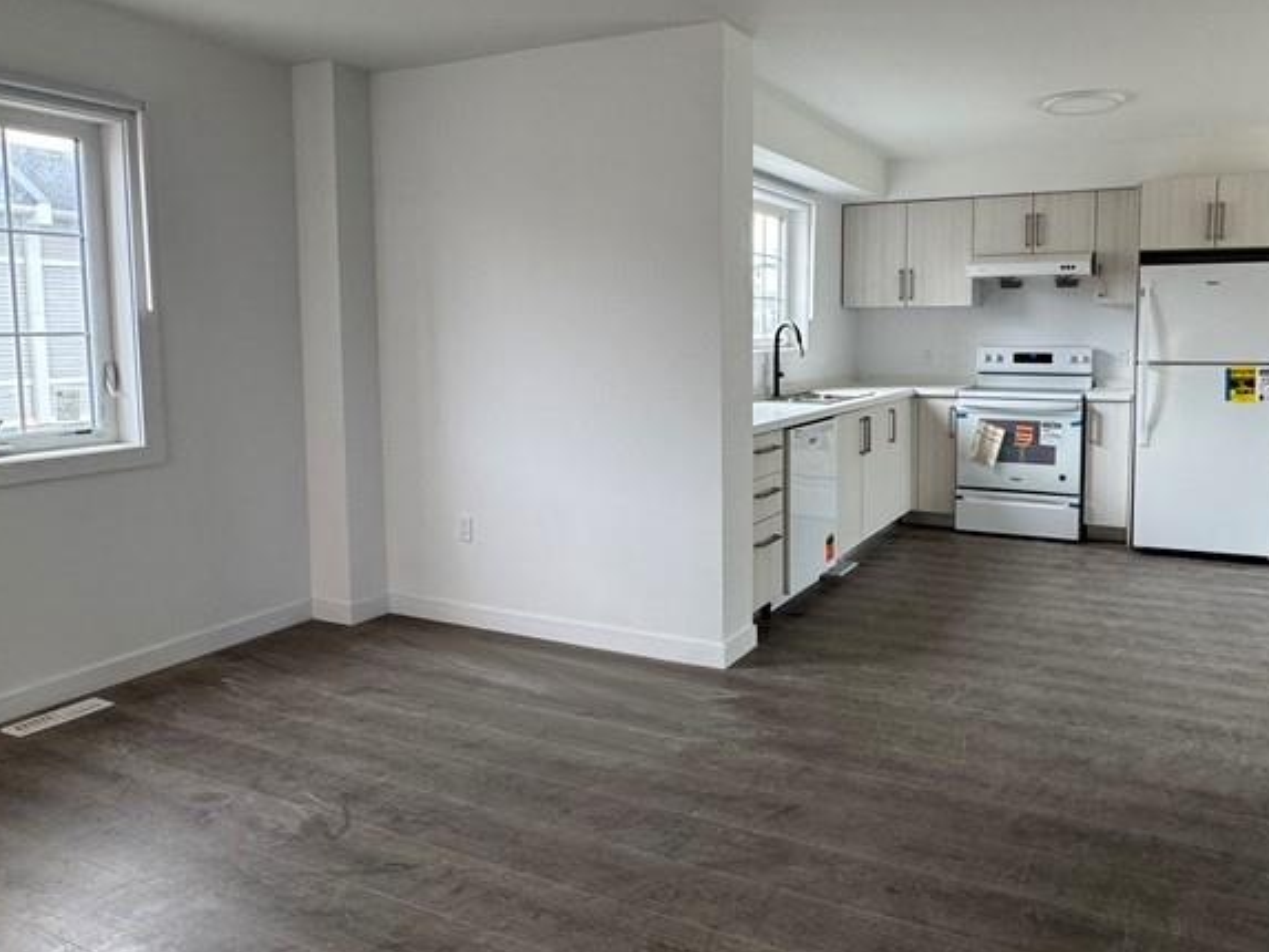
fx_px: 917
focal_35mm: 25
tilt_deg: -4.8
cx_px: 788
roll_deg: +0.5
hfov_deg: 68.4
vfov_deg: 54.7
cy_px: 403
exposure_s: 1/120
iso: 200
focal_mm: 2.22
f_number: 2.2
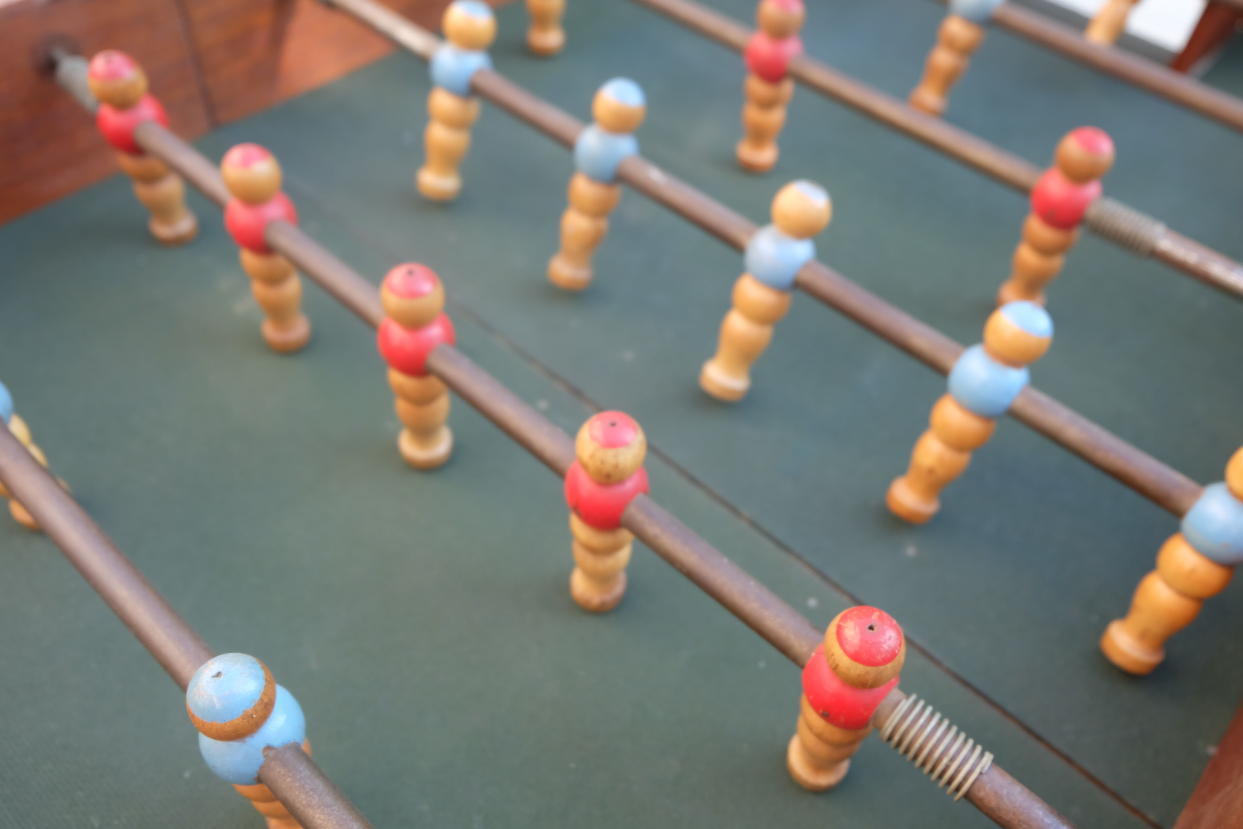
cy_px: 414
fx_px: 1001
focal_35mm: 29
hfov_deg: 63.7
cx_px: 622
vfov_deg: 45.0
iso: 200
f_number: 4.5
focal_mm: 19.2
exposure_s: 1/70
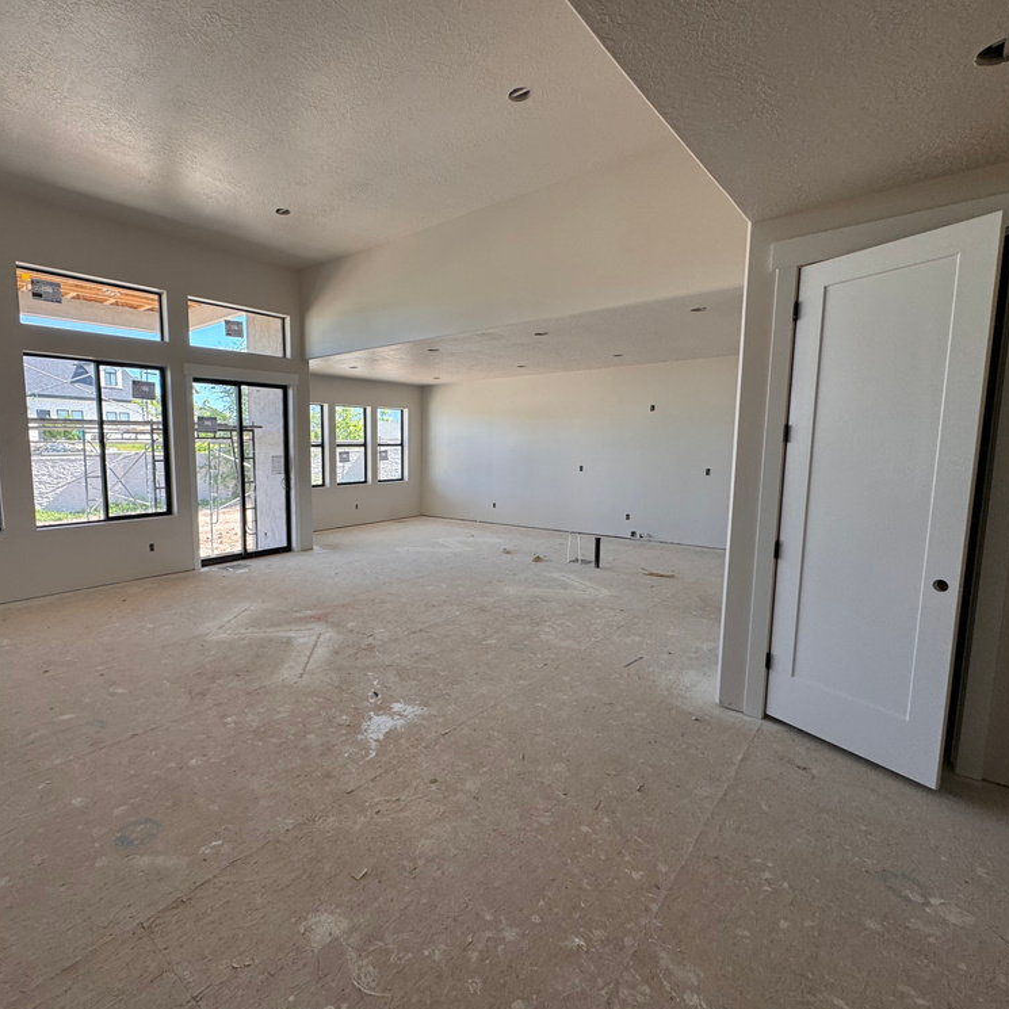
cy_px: 509
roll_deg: -0.2
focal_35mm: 17
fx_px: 561
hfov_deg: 82.6
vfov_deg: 84.0
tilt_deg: -6.7
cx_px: 387
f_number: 2.2
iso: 50
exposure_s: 1/99
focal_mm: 2.22
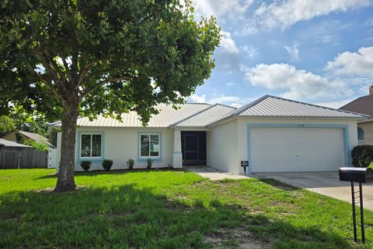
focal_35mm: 25
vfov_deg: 51.3
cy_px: 135
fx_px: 259
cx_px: 188
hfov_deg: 71.5
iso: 25
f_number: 1.8
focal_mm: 5.4
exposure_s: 1/2859
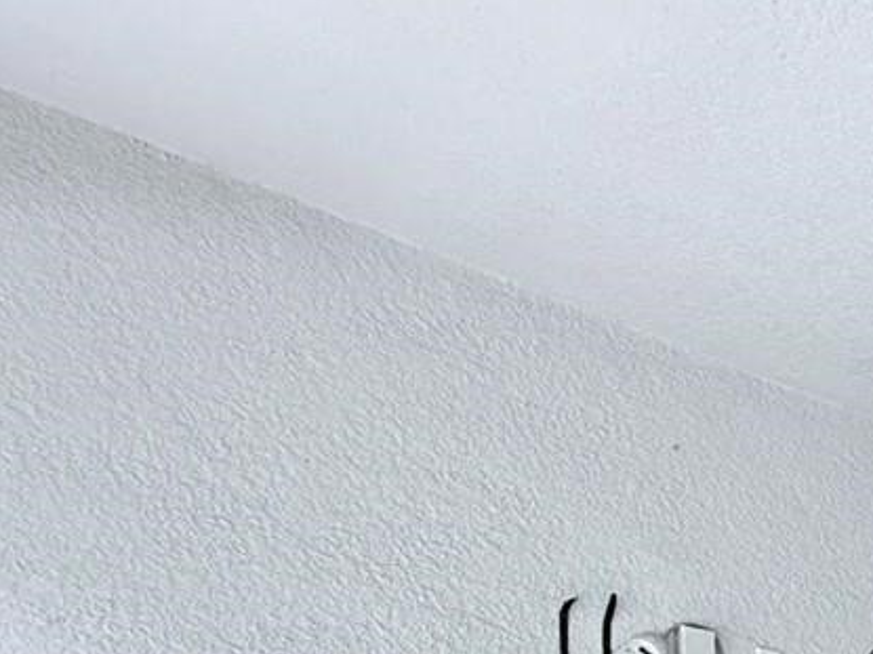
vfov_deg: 22.7
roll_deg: -0.5
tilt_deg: +2.1
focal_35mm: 54
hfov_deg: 24.5
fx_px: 1361
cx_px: 1409
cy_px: 942
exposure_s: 1/99
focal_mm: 2.22
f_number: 2.2
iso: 320
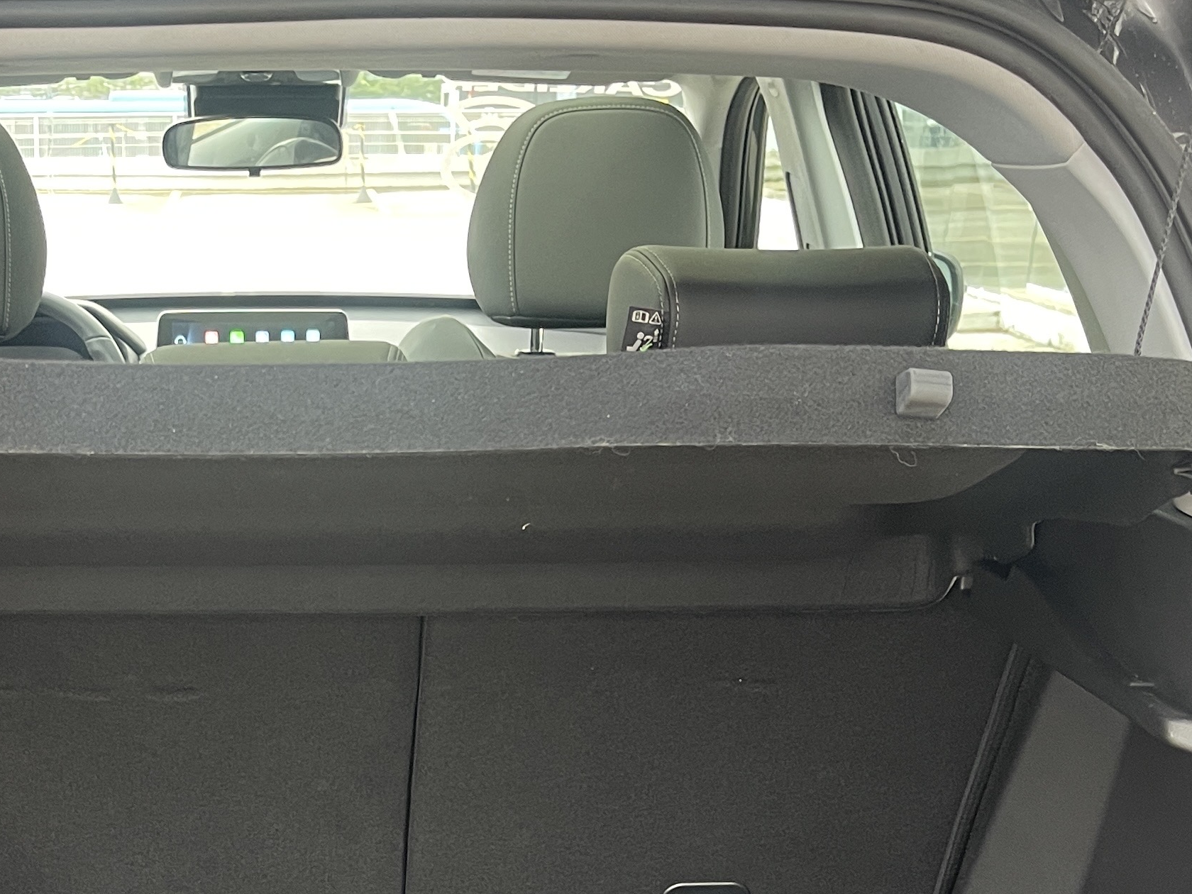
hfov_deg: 31.4
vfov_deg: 22.8
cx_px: 241
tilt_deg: -23.7
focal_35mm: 60
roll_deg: +1.0
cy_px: 1015
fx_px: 2066
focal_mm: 5.1
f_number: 1.6
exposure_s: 1/60
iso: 160
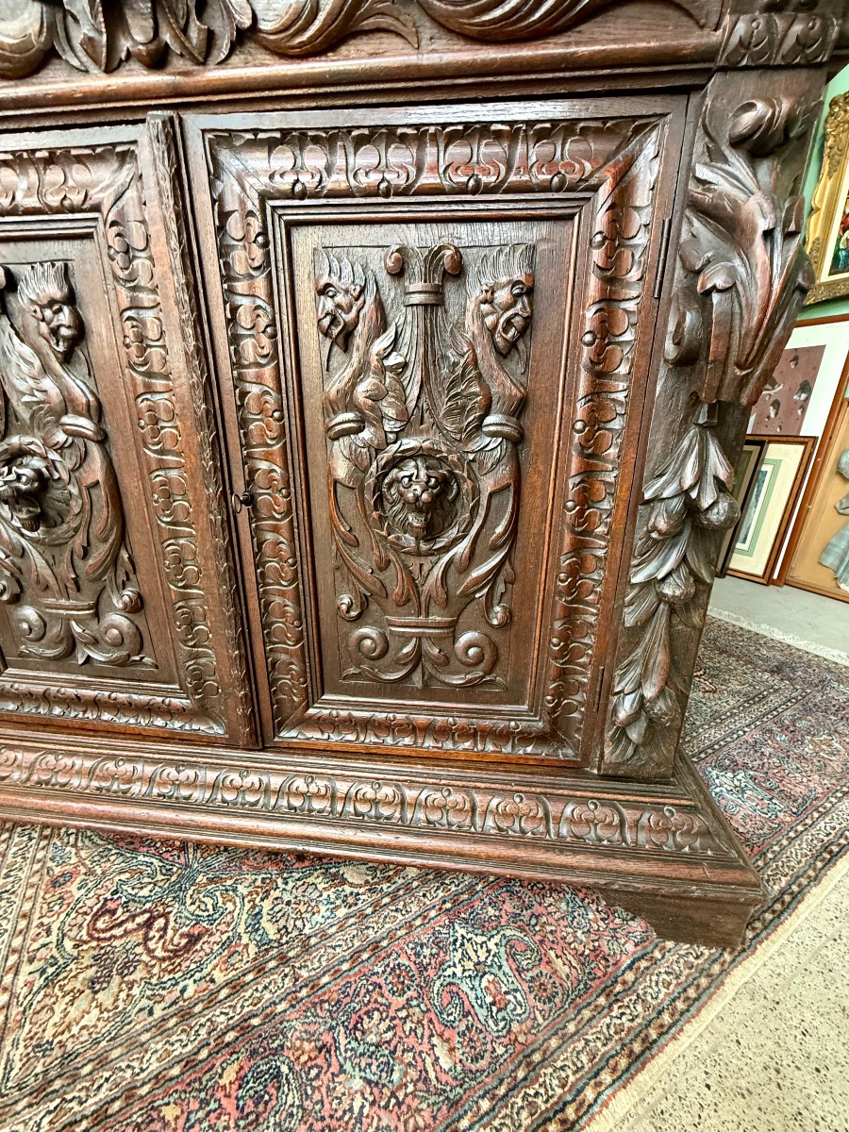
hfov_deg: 85.7
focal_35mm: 14
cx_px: 424
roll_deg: -1.5
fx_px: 458
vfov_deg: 102.1
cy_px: 566
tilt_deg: -19.6
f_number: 2.2
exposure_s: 1/60
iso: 500
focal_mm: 2.22
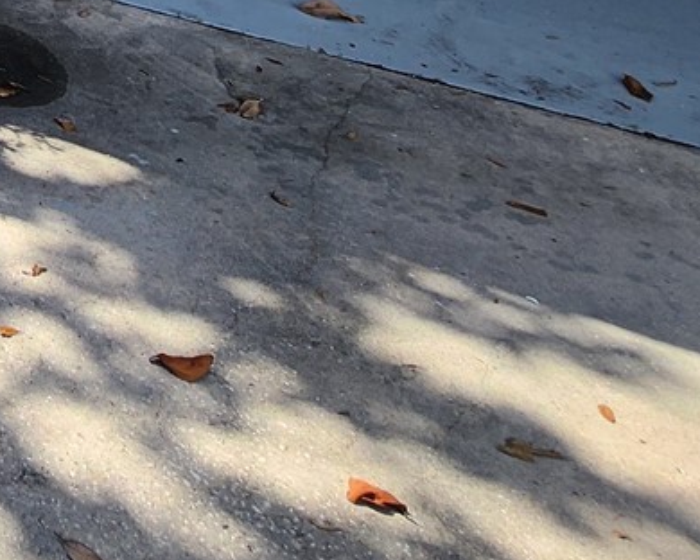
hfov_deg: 26.3
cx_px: -350
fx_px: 1077
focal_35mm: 52
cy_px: -418
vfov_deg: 21.0
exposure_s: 1/455
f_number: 2.2
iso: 32
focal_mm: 1.74
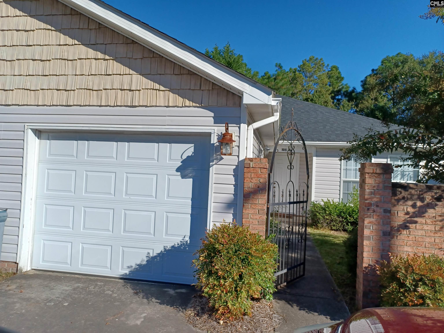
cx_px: 222
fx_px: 321
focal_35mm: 25
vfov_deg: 54.9
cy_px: 166
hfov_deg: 69.4
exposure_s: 1/641
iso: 32
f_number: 1.8
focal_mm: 4.6
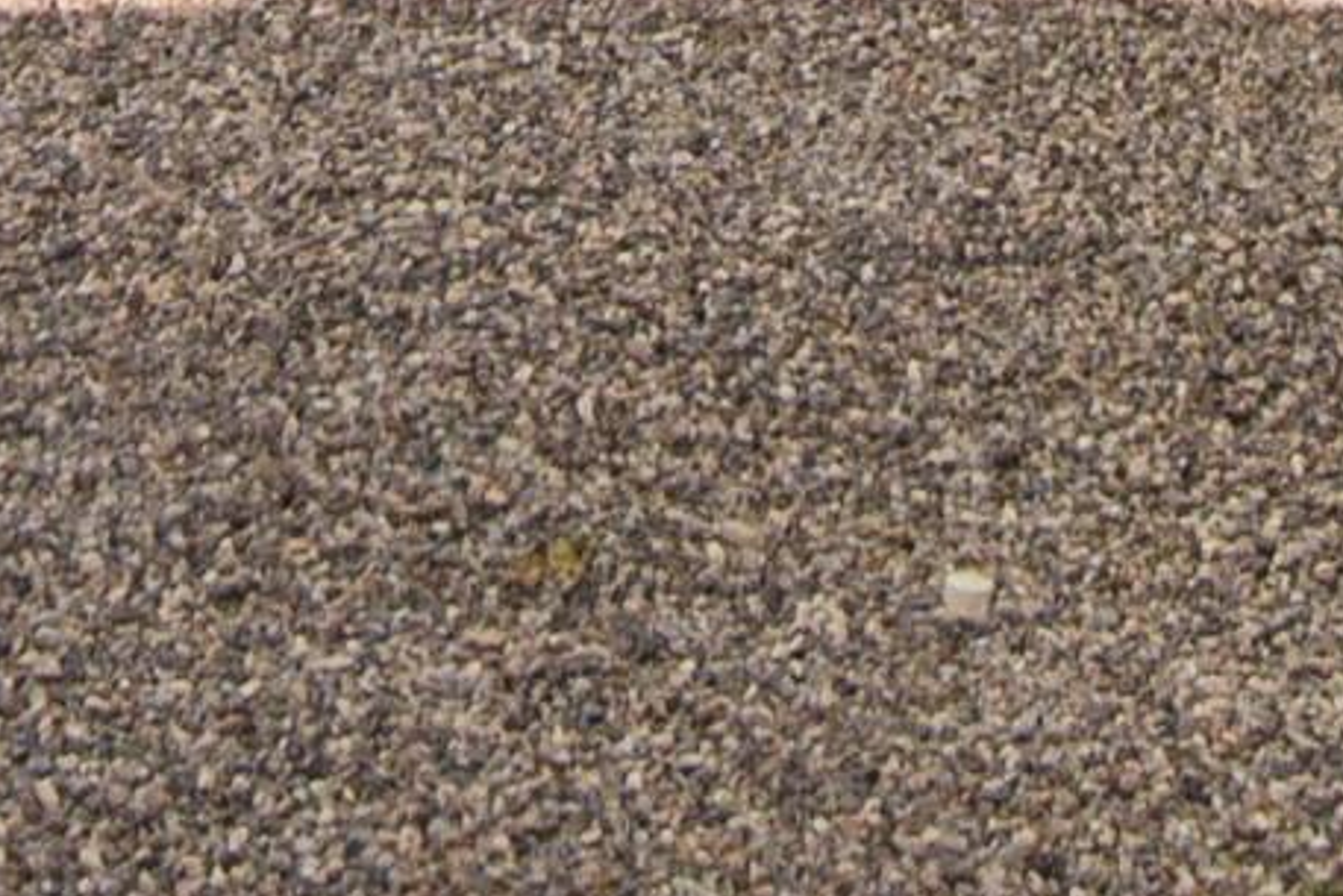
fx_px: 7351
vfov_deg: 6.3
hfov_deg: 10.4
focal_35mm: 197
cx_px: 429
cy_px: -1883
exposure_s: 1/125
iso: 200
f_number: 13
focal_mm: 20
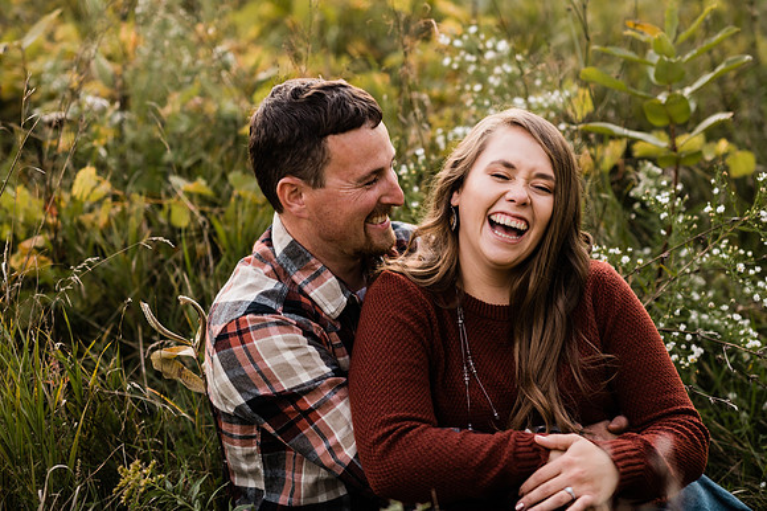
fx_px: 1810
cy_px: 256
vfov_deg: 16.1
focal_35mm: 85
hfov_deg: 23.9
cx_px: 384
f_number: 2.5
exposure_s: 1/200
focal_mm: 85
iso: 500
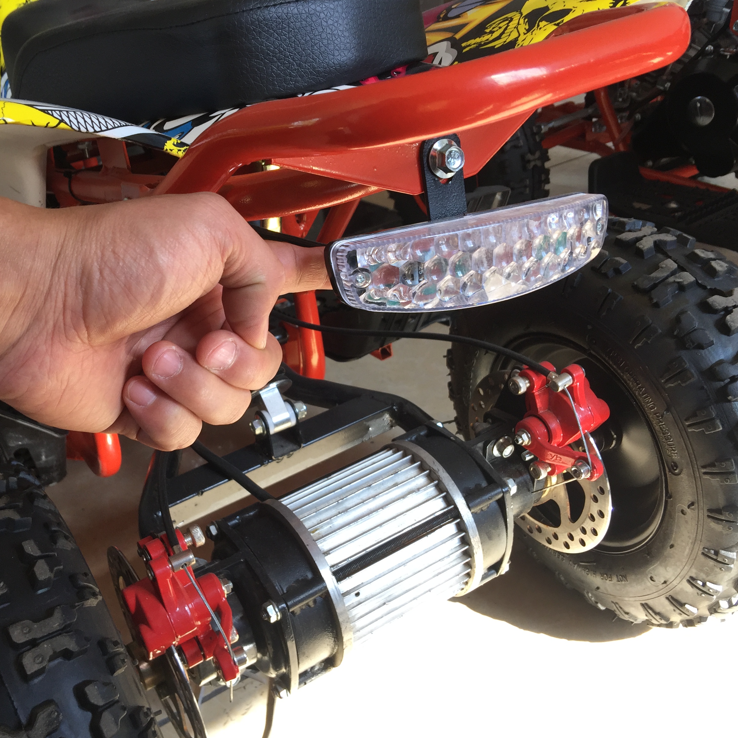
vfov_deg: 47.2
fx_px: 844
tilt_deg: -26.9
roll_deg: +7.3
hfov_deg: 46.9
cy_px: 371
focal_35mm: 35
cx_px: 294
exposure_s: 1/100
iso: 32
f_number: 2.2
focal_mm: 4.15
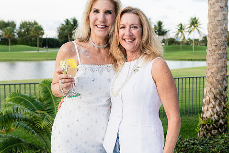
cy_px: 67
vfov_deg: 30.5
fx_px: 280
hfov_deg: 44.5
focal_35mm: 44
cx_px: 122
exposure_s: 1/125
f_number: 4.5
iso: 400
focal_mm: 36
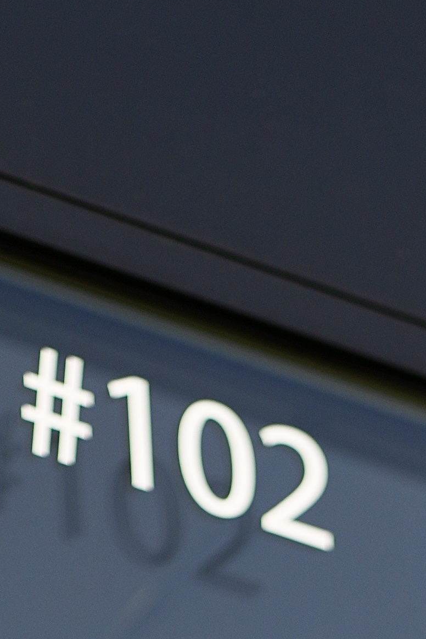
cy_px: 1917
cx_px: 228
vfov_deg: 3.9
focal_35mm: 512
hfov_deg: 2.7
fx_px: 9082
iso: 100
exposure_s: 1/1250
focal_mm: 85
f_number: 2.5
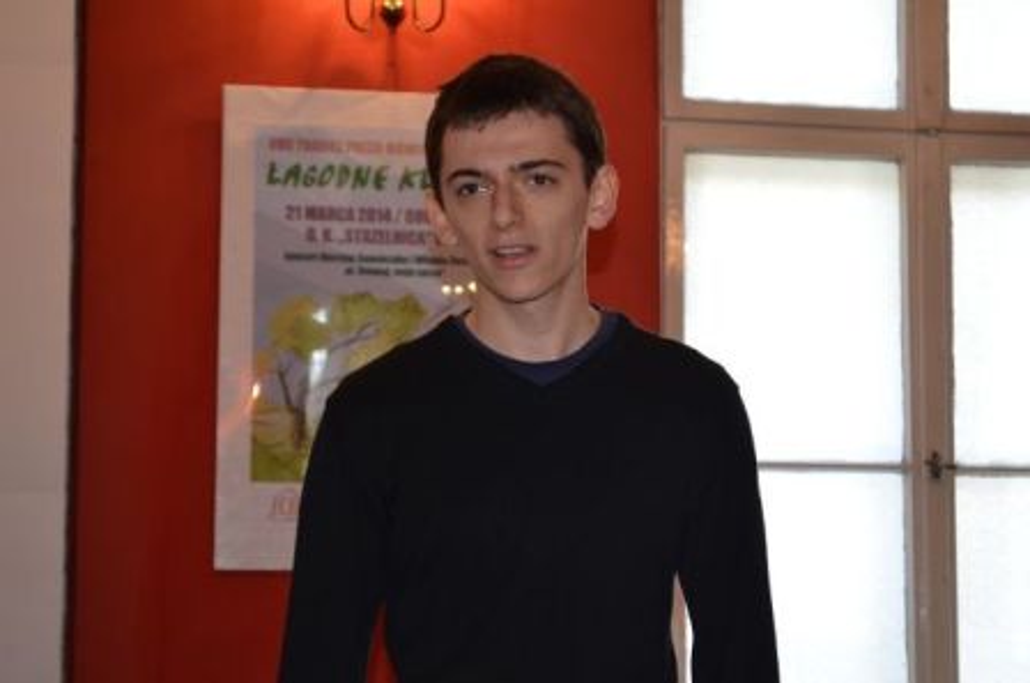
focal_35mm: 82
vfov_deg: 16.5
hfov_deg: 24.7
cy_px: 342
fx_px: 2356
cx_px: 515
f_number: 5.6
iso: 500
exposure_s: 1/60
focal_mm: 55
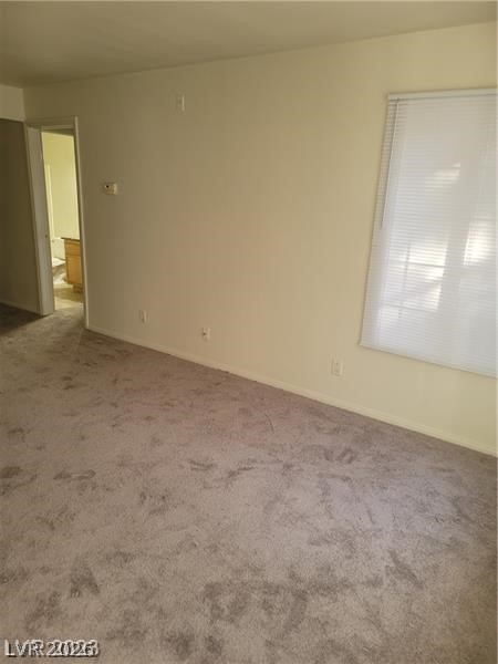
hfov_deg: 54.9
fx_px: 480
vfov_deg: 69.4
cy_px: 332
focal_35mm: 25
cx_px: 249
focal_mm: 7
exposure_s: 1/40
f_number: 1.8
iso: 200
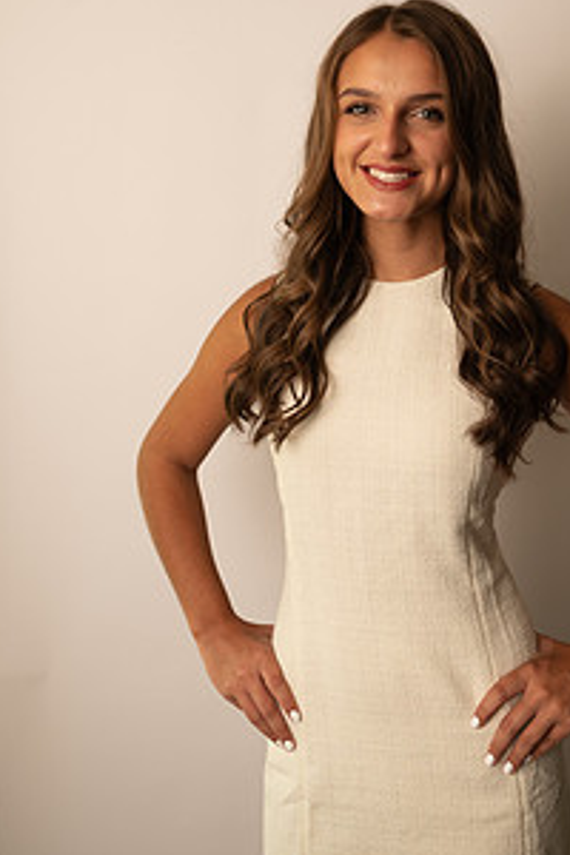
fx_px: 855
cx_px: 396
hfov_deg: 36.4
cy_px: 285
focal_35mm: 36
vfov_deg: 52.1
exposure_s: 1/160
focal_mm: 24
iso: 100
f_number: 3.2
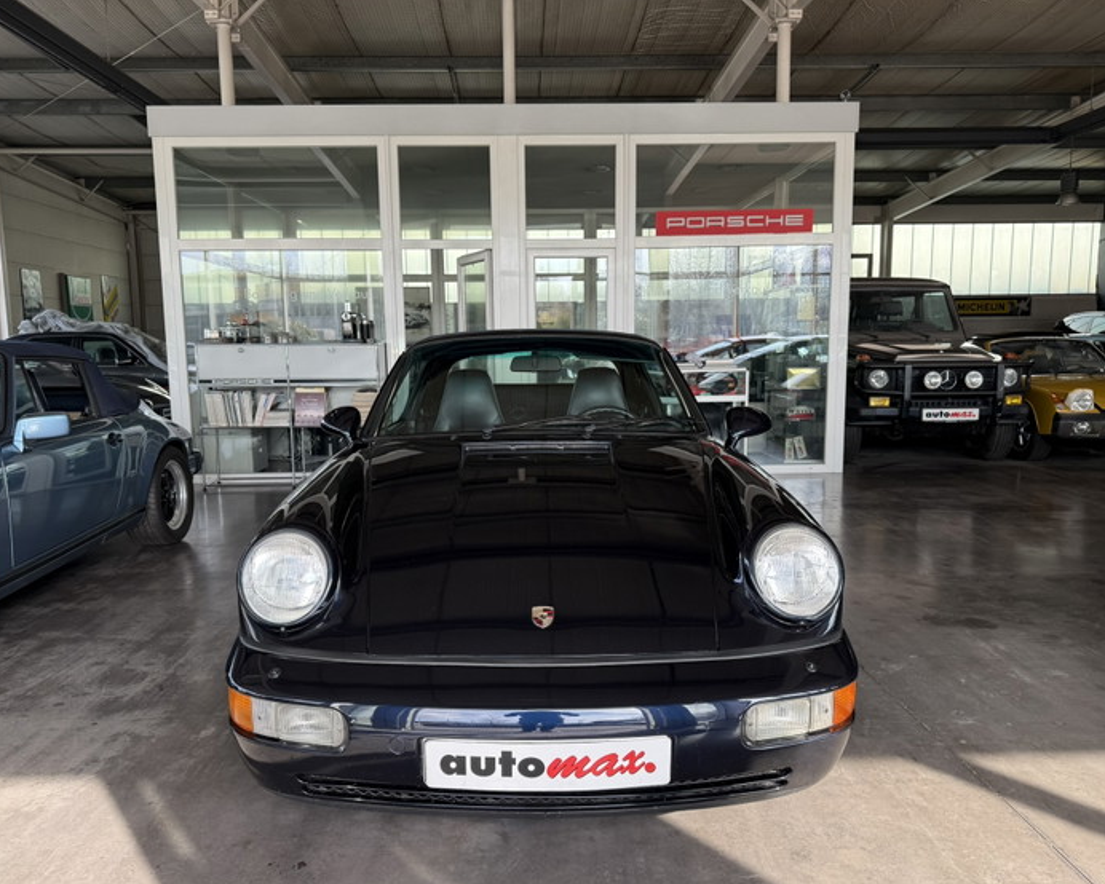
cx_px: 545
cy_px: 453
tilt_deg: -7.4
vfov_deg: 54.9
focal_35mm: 26
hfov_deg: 66.0
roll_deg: +0.1
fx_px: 851
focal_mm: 6.76
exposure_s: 1/393
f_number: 1.78
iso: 80
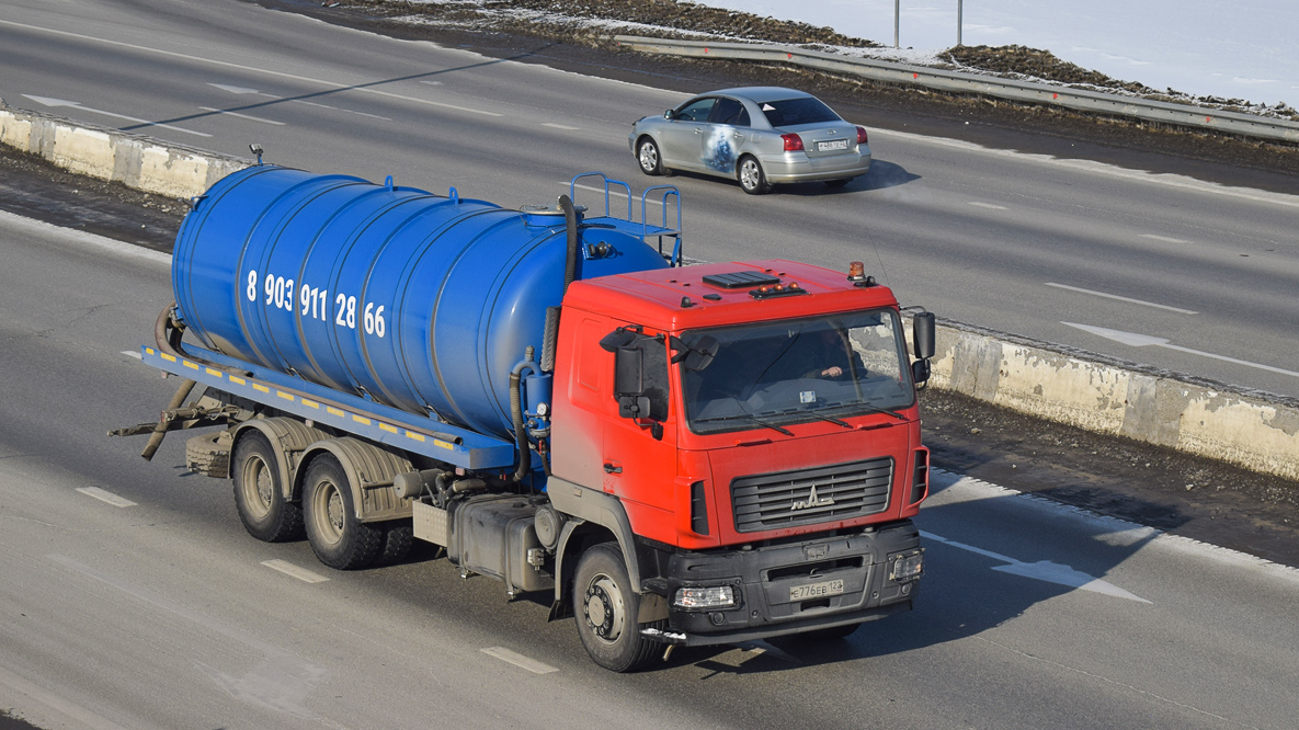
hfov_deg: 24.3
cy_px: 353
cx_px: 647
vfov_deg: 13.8
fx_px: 3014
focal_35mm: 88
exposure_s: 1/1000
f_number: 6.3
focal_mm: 55
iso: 100
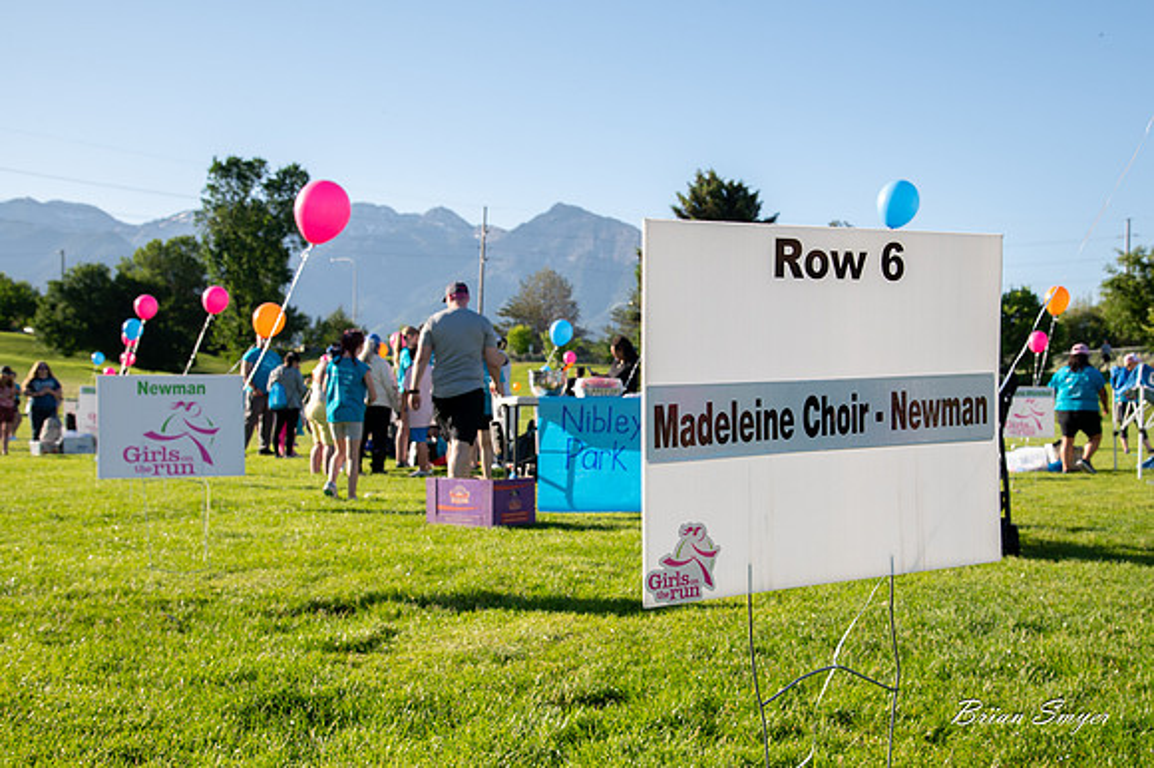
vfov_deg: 27.5
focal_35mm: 49
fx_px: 1571
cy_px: 418
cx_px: 636
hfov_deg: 40.3
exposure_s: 1/400
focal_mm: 44
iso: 500
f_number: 9
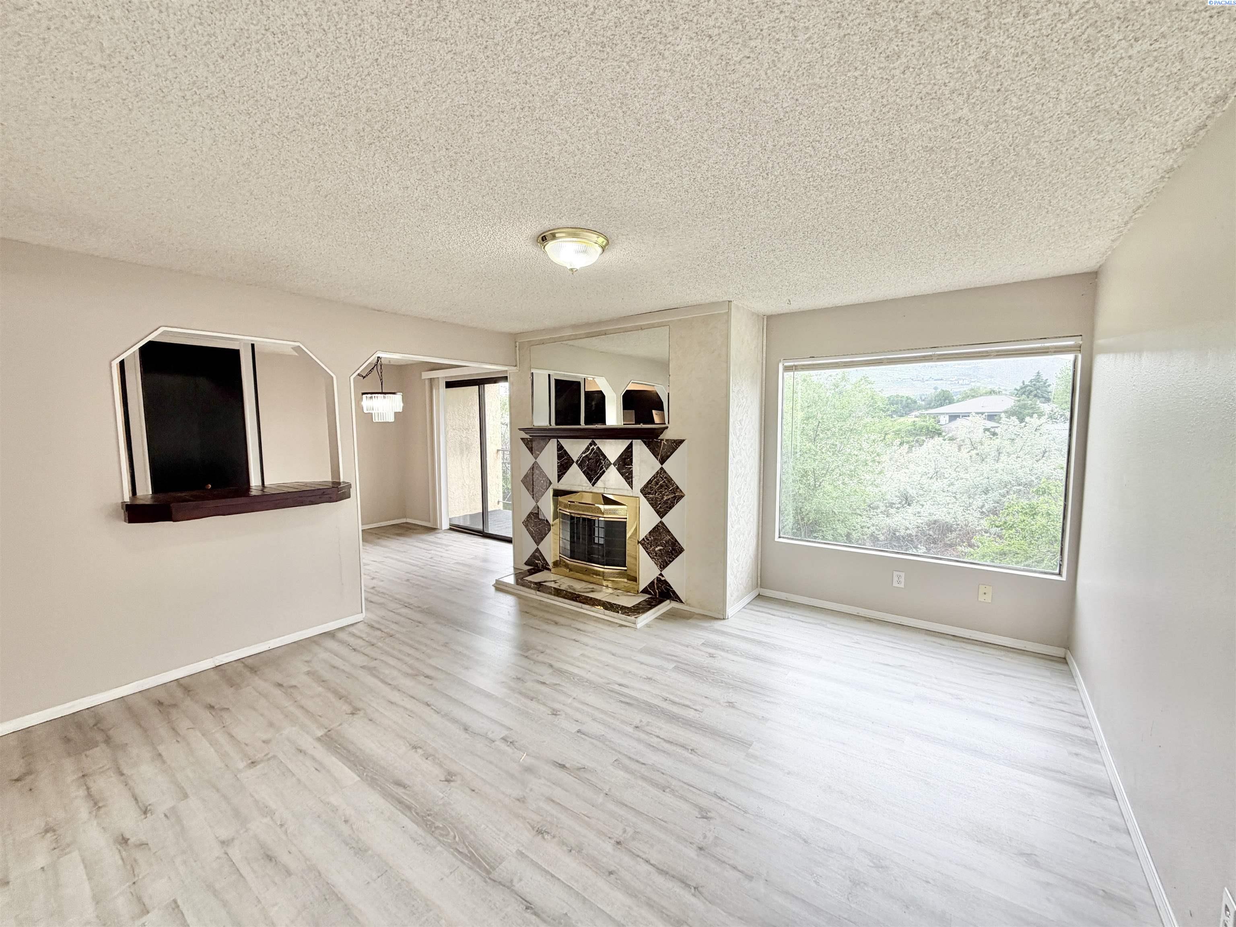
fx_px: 500
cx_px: 618
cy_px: 464
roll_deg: +1.0
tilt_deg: -4.2
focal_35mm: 14
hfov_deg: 102.1
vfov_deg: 85.7
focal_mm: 2.22
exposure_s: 1/121
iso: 50
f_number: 2.2
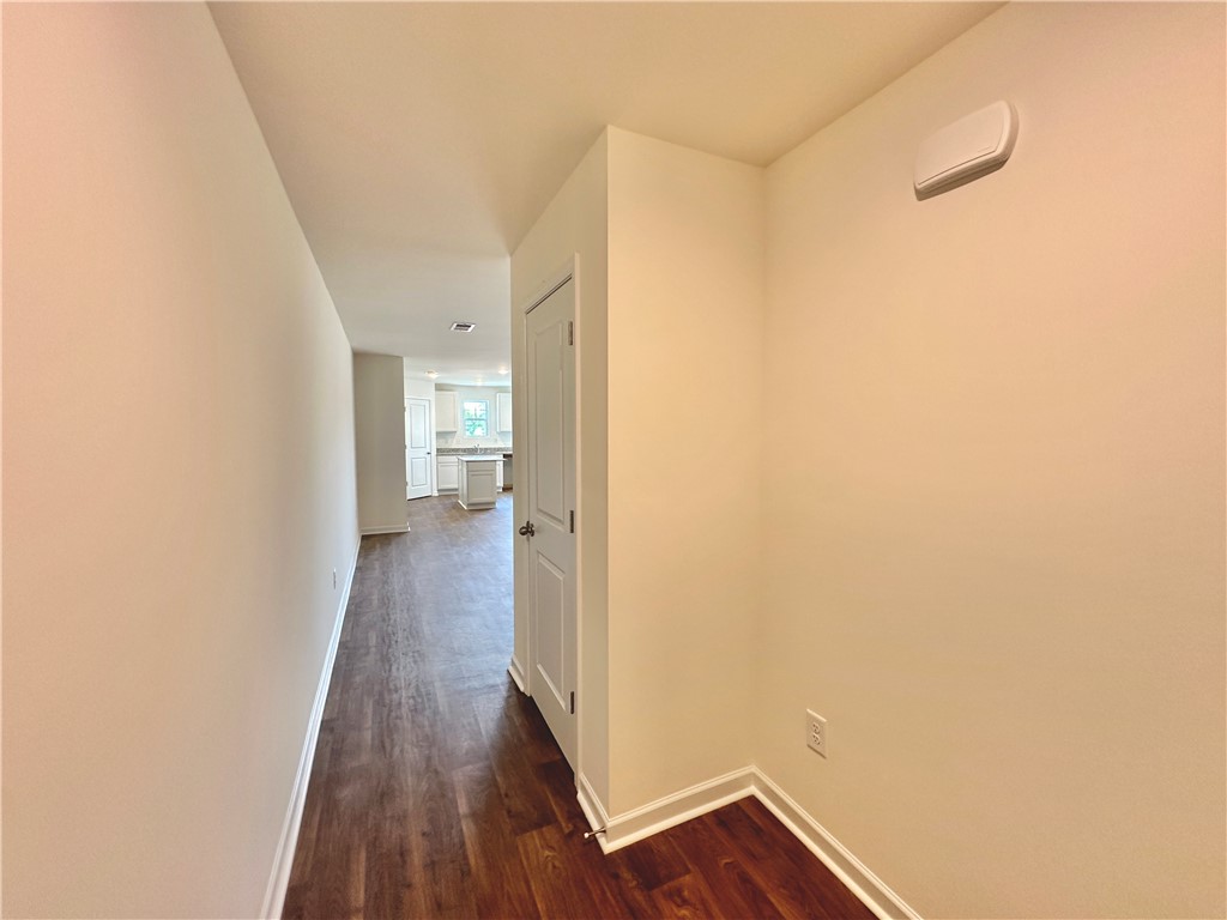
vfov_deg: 85.7
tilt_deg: -3.6
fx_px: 496
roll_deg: +0.3
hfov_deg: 102.1
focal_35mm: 14
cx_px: 614
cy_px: 460
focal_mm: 2.22
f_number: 2.2
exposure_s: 1/60
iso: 160
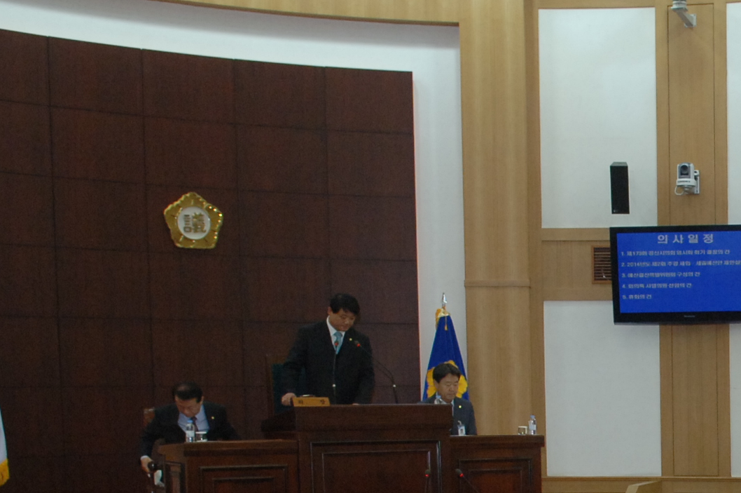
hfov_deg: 24.1
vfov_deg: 17.0
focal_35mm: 78
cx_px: 855
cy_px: 548
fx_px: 1594
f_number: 3.5
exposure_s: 1/80
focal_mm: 17
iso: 500
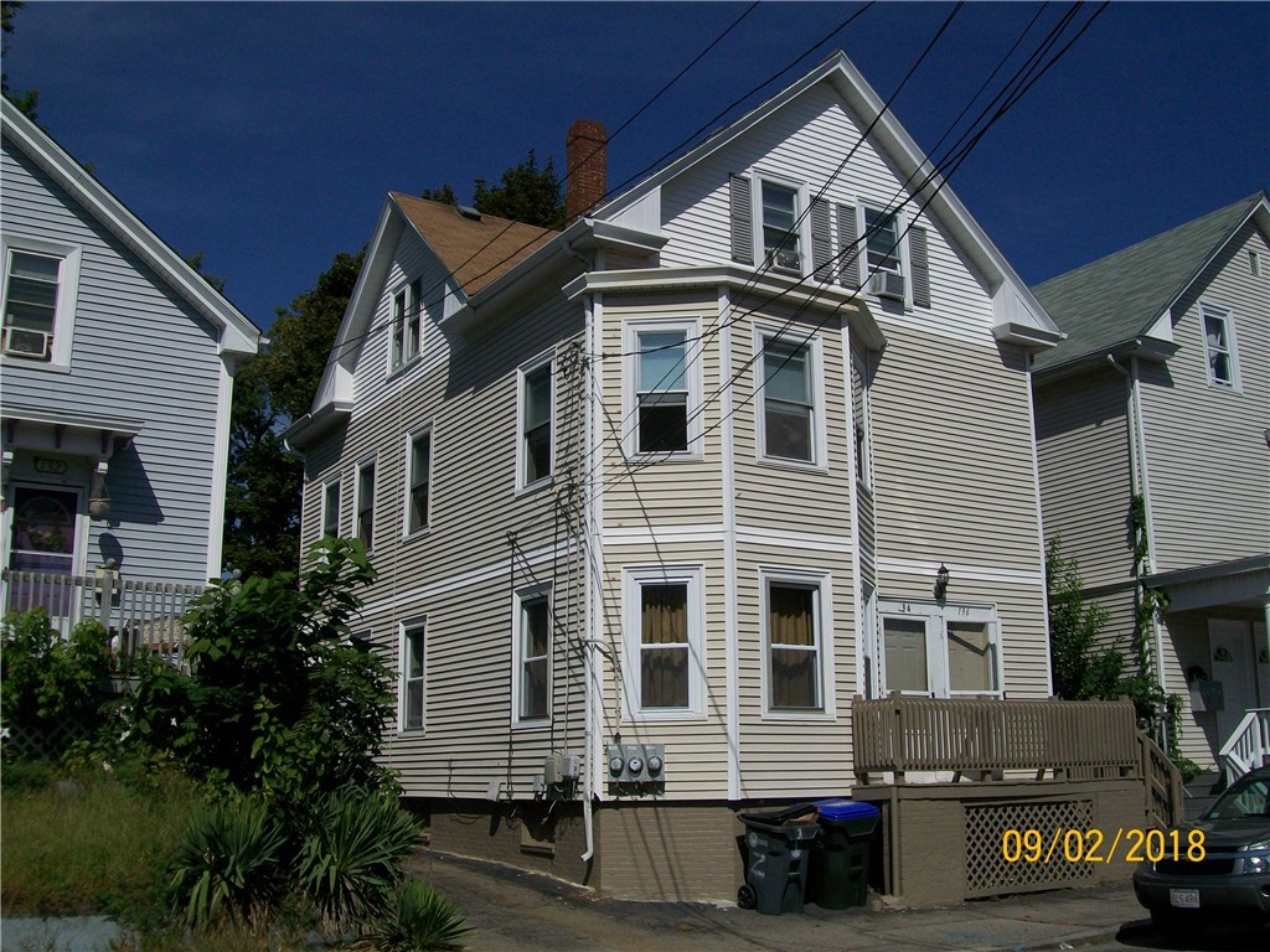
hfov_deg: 51.4
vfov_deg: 39.7
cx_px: 635
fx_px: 1321
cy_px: 476
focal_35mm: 36
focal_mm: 6
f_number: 4.8
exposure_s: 1/1280
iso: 64
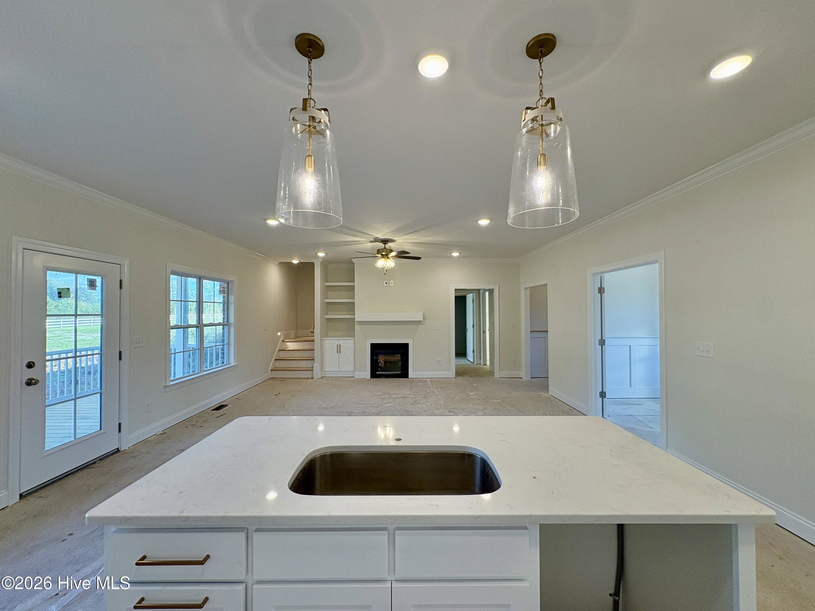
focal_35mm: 14
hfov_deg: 102.1
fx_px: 330
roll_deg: +0.9
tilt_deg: +1.9
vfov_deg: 85.7
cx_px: 408
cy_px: 306
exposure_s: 1/132
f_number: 2.2
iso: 125
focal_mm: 2.22
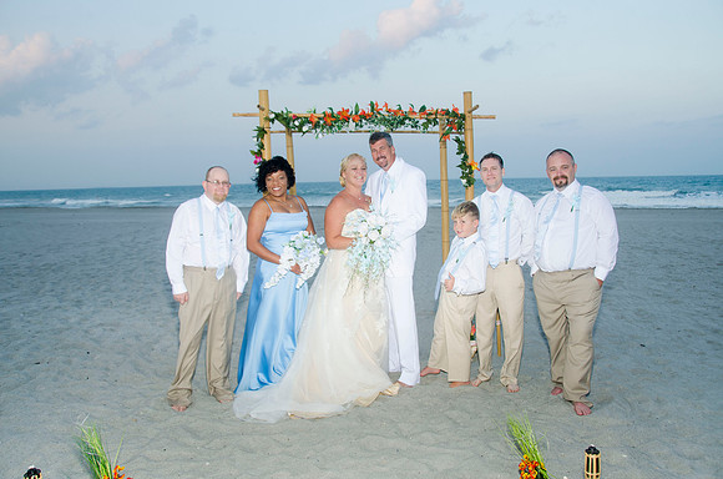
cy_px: 240
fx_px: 601
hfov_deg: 62.0
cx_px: 362
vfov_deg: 43.4
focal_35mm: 30
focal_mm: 20
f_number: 5.6
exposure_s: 1/100
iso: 100
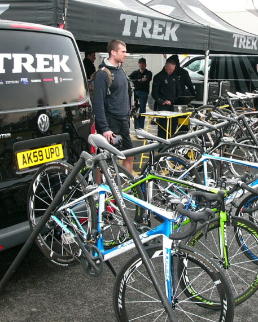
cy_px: 114
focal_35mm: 56
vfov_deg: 33.3
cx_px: 191
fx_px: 534
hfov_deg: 26.8
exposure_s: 1/100
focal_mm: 8.2
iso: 100
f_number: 3.6
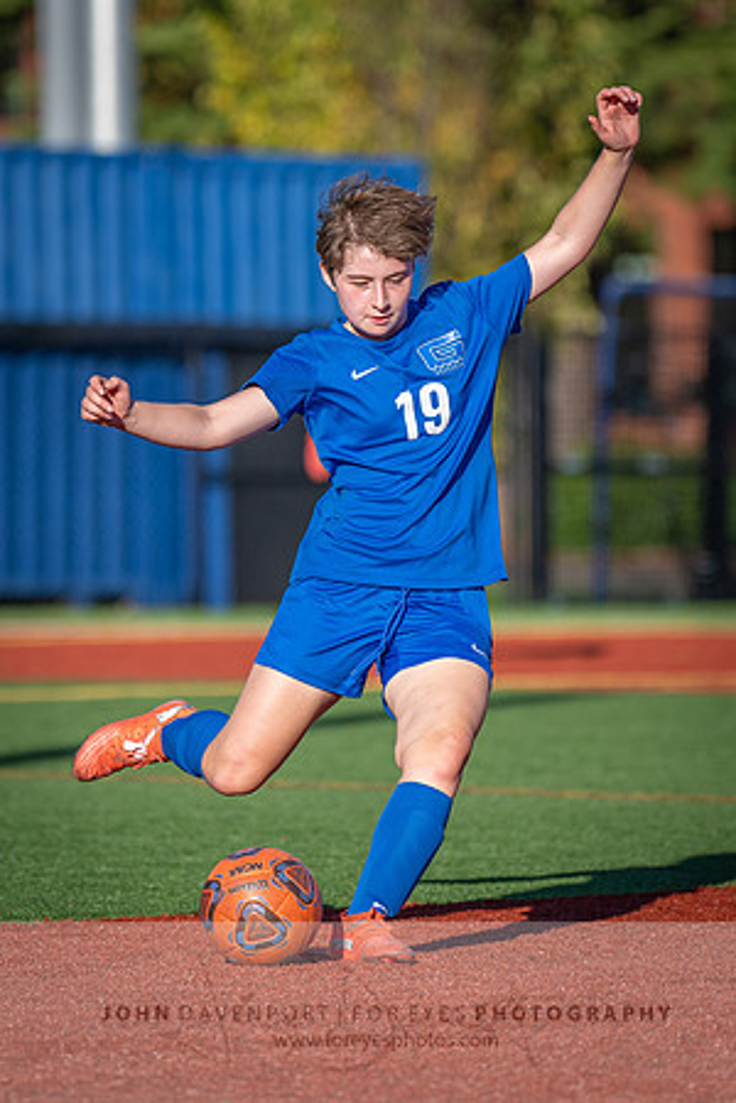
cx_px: 368
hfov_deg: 4.0
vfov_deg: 5.9
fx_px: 10626
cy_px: 441
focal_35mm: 347
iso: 250
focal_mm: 185
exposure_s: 1/3200
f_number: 2.8
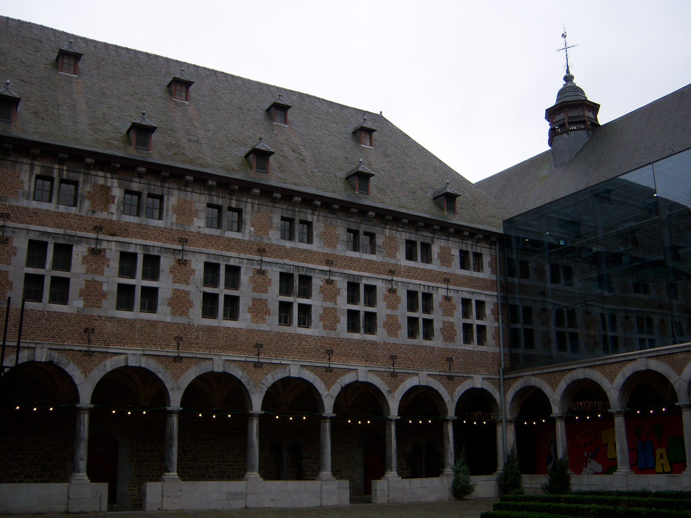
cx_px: 346
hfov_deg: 51.4
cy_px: 259
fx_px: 719
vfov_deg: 39.7
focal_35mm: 36
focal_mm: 7.5
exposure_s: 1/200
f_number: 2.8
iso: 80
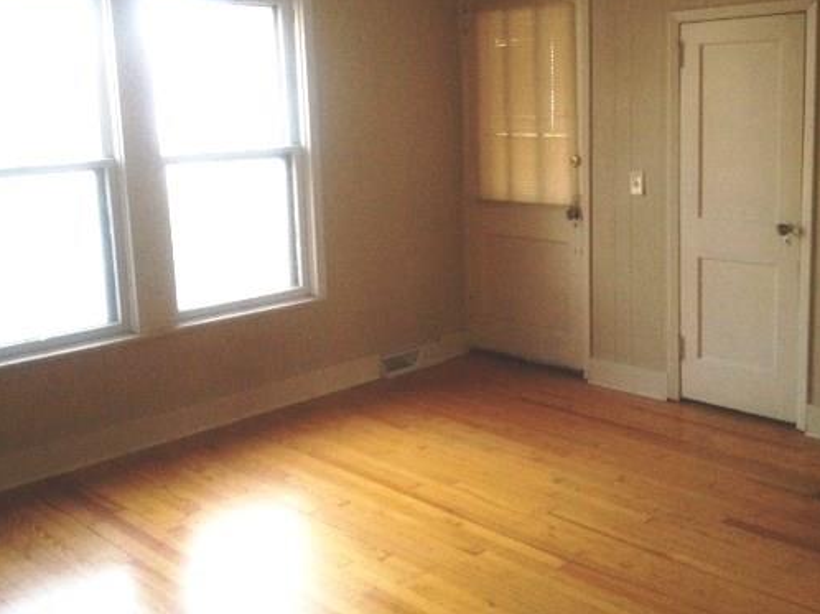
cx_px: 443
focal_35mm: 45
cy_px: 247
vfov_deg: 32.1
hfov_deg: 42.1
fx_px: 1065
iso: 320
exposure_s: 1/20
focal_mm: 4.28
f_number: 2.4
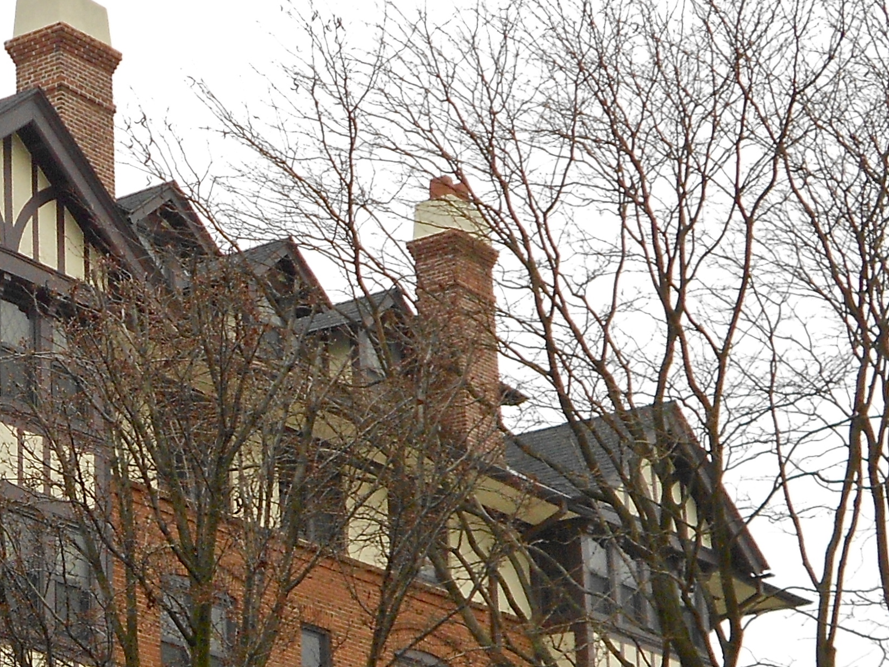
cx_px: -147
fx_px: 2876
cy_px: 560
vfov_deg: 13.1
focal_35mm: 112
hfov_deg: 16.9
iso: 125
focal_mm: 7.7
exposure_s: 1/125
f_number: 4.2
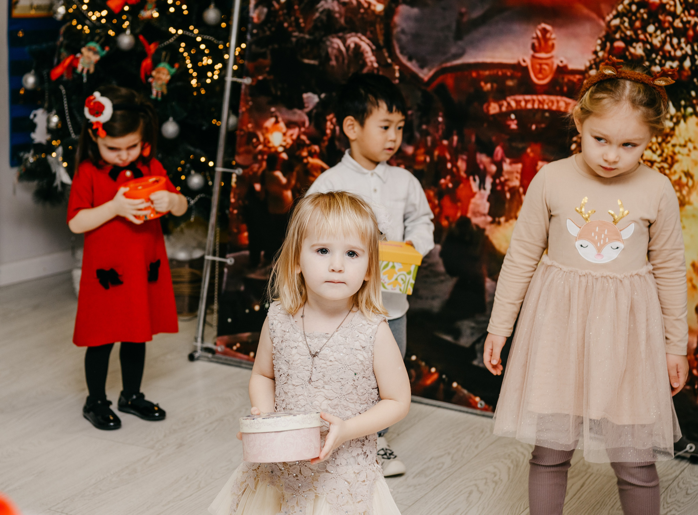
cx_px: 299
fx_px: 1516
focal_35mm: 76
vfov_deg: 19.3
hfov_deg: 25.9
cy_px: 249
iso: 320
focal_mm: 65
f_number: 4.5
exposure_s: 1/160
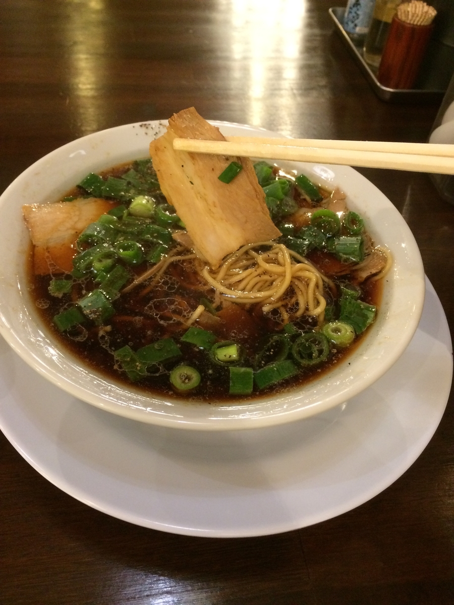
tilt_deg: -48.9
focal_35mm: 29
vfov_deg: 61.7
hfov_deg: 48.2
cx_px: 227
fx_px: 507
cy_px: 302
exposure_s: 1/30
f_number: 2.2
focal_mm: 4.15
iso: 320
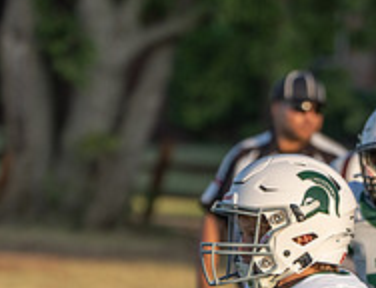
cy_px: 432
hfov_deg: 2.4
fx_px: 9129
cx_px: 338
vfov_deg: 1.8
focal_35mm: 834
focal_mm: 244
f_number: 5.6
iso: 320
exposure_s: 1/1000
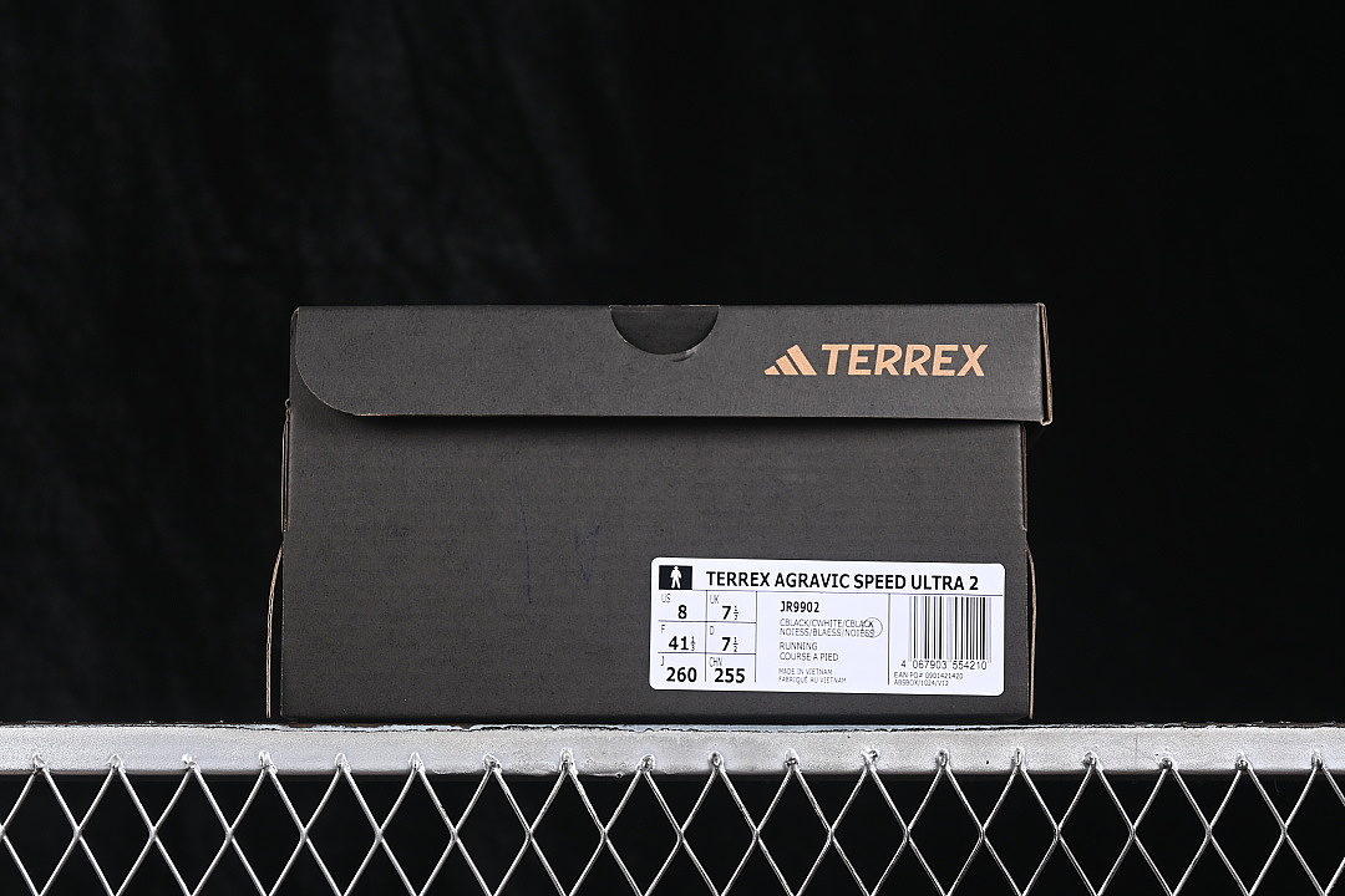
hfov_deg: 27.0
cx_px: 672
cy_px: 448
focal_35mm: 75
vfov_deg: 18.2
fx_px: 2802
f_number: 6.3
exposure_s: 1/60
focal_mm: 50
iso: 160
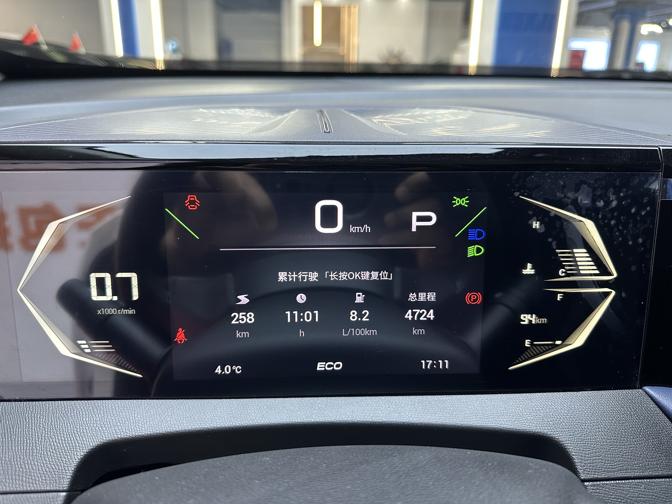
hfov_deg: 71.6
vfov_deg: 56.8
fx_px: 466
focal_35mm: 24
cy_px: 252
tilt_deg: -19.1
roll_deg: -1.4
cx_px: 336
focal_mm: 6.86
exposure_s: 1/50
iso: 250
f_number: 1.78
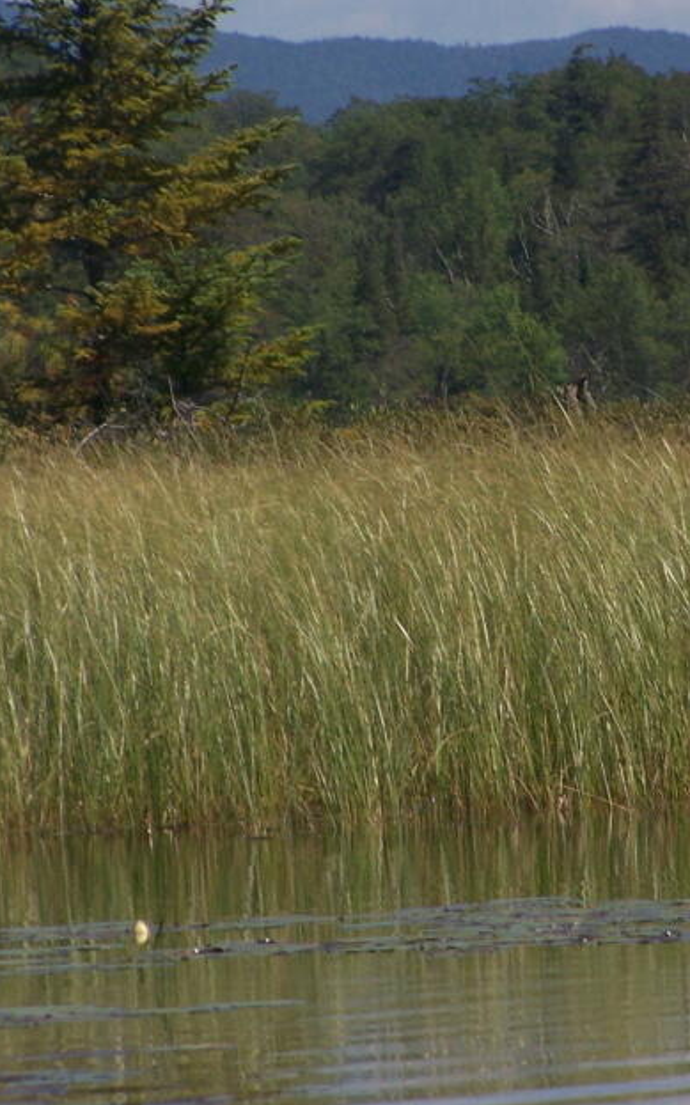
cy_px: 525
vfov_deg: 4.5
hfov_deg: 2.8
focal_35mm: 467
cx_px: 635
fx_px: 14061
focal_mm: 44.4
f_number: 7.1
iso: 100
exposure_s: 1/640
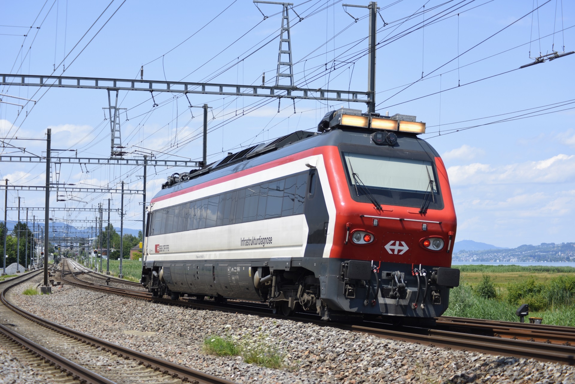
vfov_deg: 18.2
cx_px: 288
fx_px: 1198
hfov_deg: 27.0
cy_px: 192
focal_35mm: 75
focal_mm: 75
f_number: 5.6
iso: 100
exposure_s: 1/640
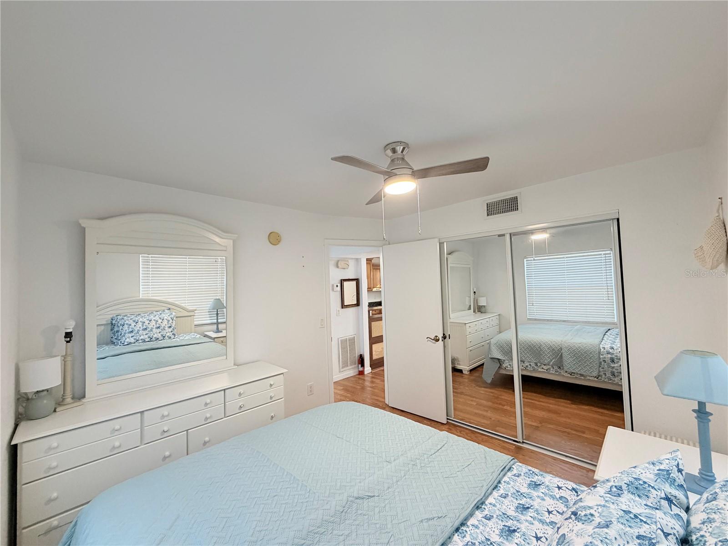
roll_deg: +2.6
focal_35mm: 14
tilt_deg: +3.2
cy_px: 273
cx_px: 364
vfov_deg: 85.7
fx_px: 294
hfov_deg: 102.1
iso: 250
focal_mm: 2.22
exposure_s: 1/121
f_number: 2.2
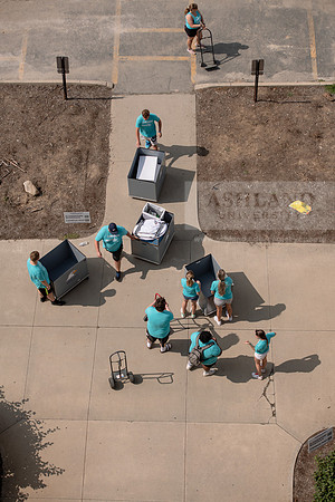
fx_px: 977
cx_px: 168
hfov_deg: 19.5
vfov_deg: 28.8
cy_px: 251
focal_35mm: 70
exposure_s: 1/1000
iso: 64
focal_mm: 70
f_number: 4
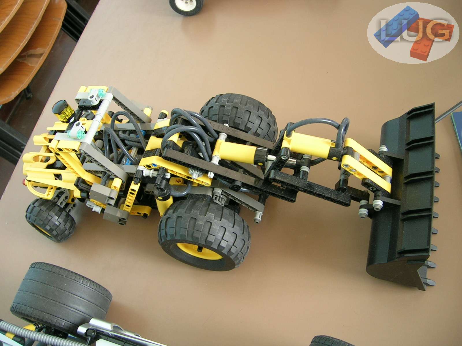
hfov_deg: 52.6
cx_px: 231
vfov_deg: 40.7
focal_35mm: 35
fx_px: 467
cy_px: 173
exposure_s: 1/12.1
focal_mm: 5.4
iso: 50
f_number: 2.8
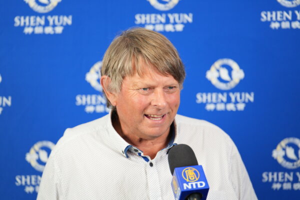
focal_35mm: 150
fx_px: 1250
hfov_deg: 13.7
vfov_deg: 9.1
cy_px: 100
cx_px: 150
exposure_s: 1/125
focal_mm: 150
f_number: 2.8
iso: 400
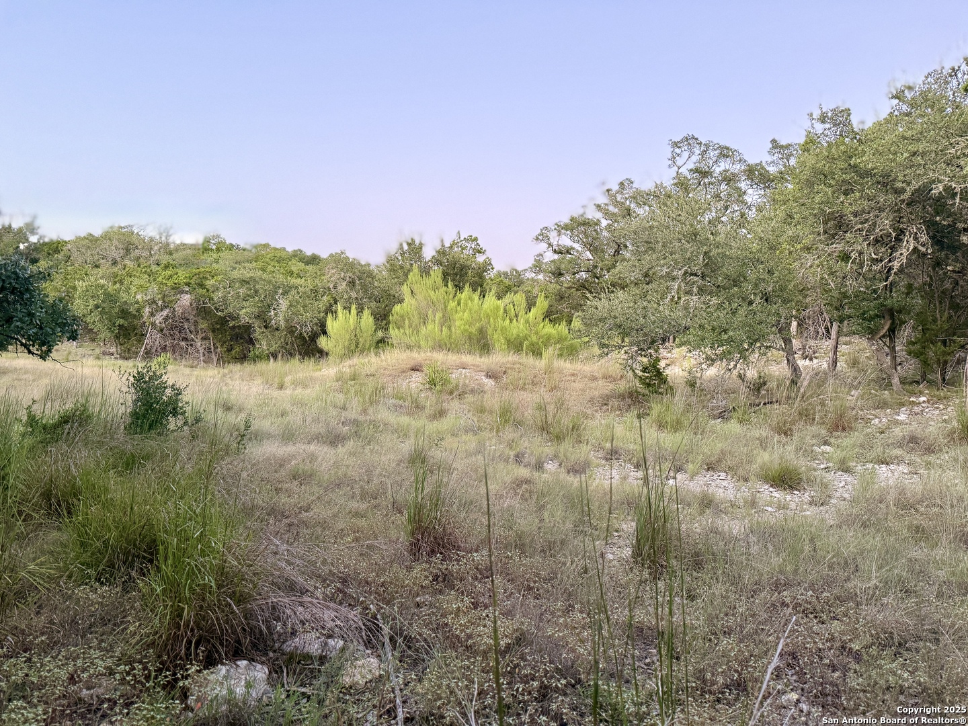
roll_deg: -5.2
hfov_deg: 71.6
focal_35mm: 24
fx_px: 671
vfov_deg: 56.8
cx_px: 484
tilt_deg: +2.8
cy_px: 363
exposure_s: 1/60
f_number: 1.78
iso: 250
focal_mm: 6.76
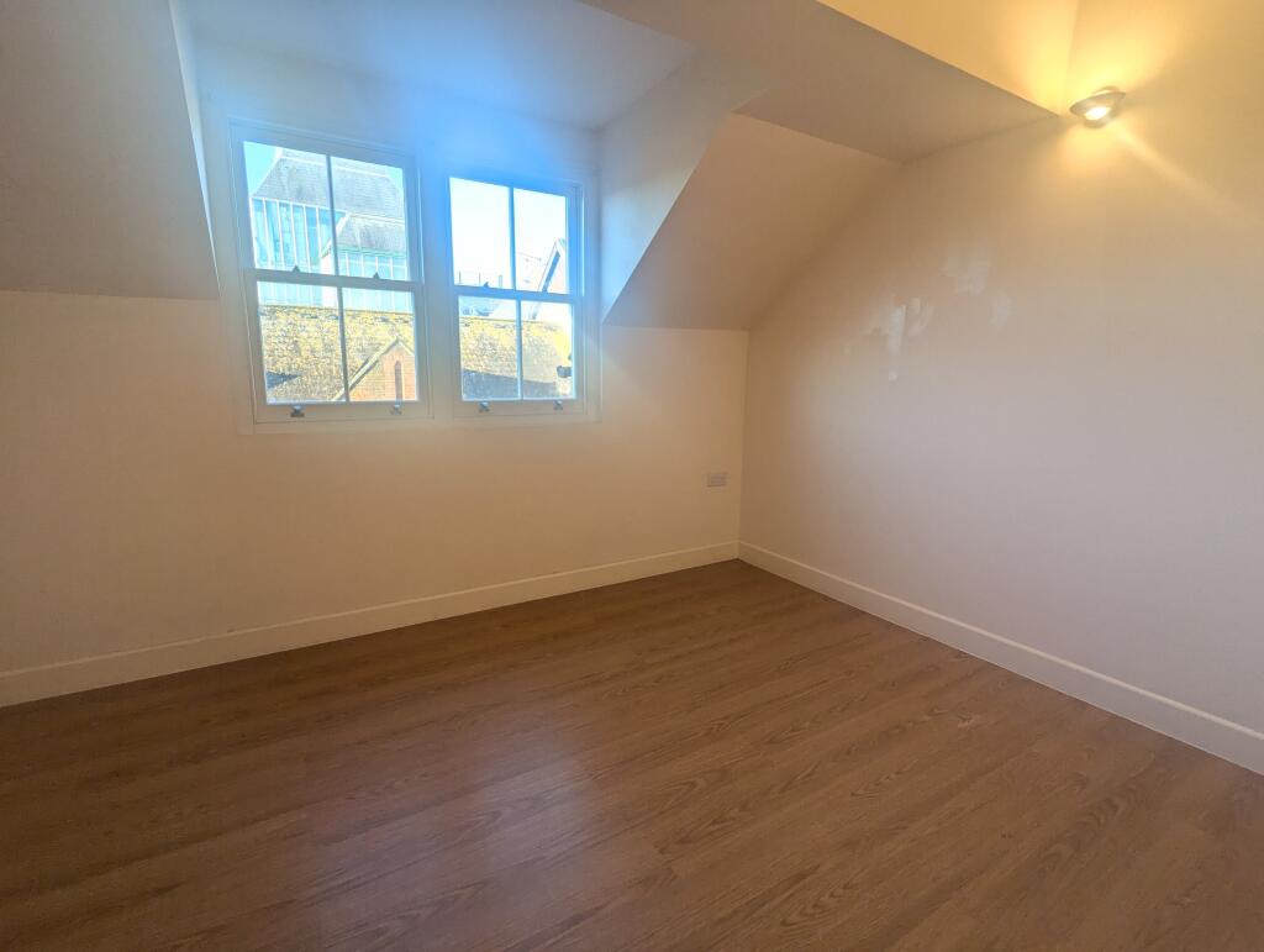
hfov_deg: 94.4
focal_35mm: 16
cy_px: 476
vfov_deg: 78.2
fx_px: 585
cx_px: 632
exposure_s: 1/102
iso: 51
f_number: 2.2
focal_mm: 2.35
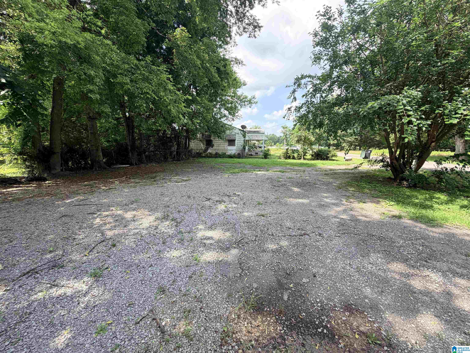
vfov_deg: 85.7
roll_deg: -0.2
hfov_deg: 102.1
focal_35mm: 14
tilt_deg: -8.3
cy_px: 176
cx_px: 235
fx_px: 190
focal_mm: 2.22
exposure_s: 1/323
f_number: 2.2
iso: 50
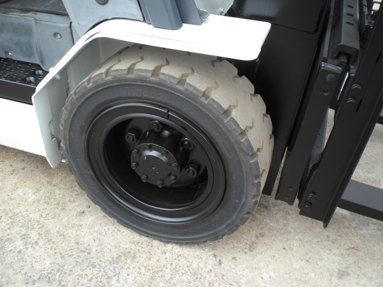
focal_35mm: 38
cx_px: 192
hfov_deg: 49.0
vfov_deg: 37.7
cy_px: 144
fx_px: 420
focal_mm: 6.3
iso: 64
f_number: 3.1
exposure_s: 1/160
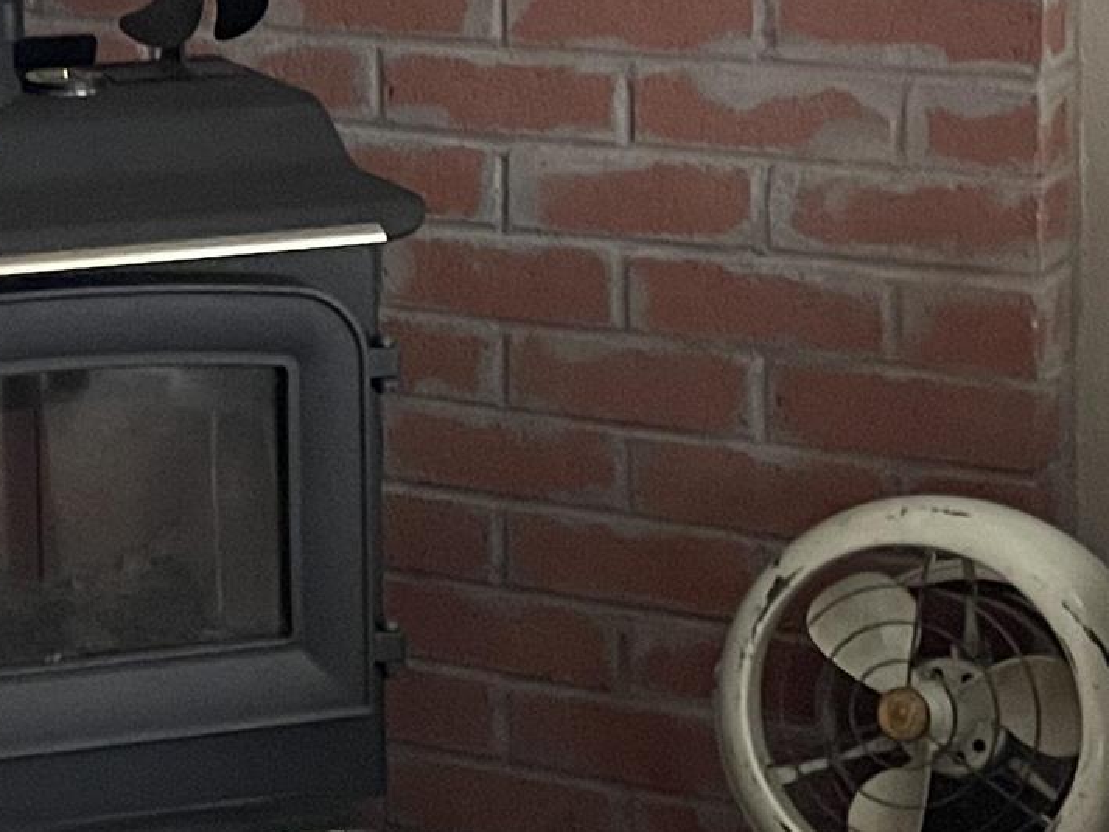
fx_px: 3589
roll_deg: +2.2
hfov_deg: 17.0
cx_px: -98
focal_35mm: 112
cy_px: -6
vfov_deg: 13.0
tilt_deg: -6.8
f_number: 1.6
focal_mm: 4.2
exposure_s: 1/30
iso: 640
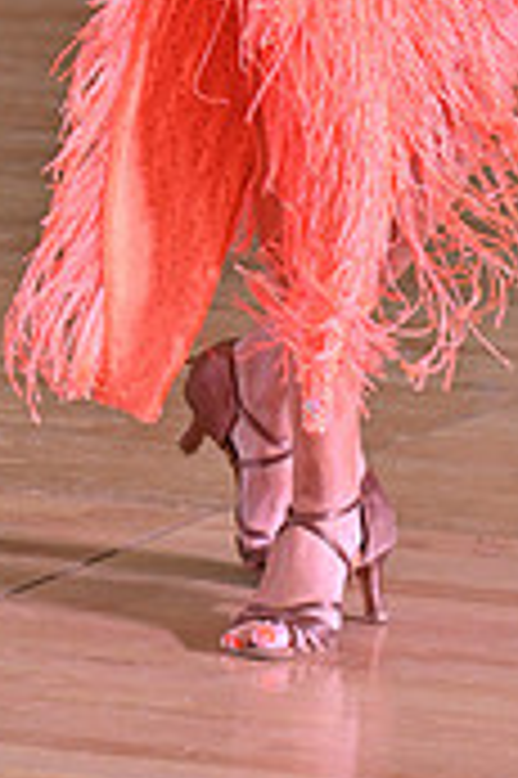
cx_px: -25
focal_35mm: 403
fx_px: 8715
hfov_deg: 3.4
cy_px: -333
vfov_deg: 5.1
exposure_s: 1/320
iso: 2000
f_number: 5
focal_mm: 120
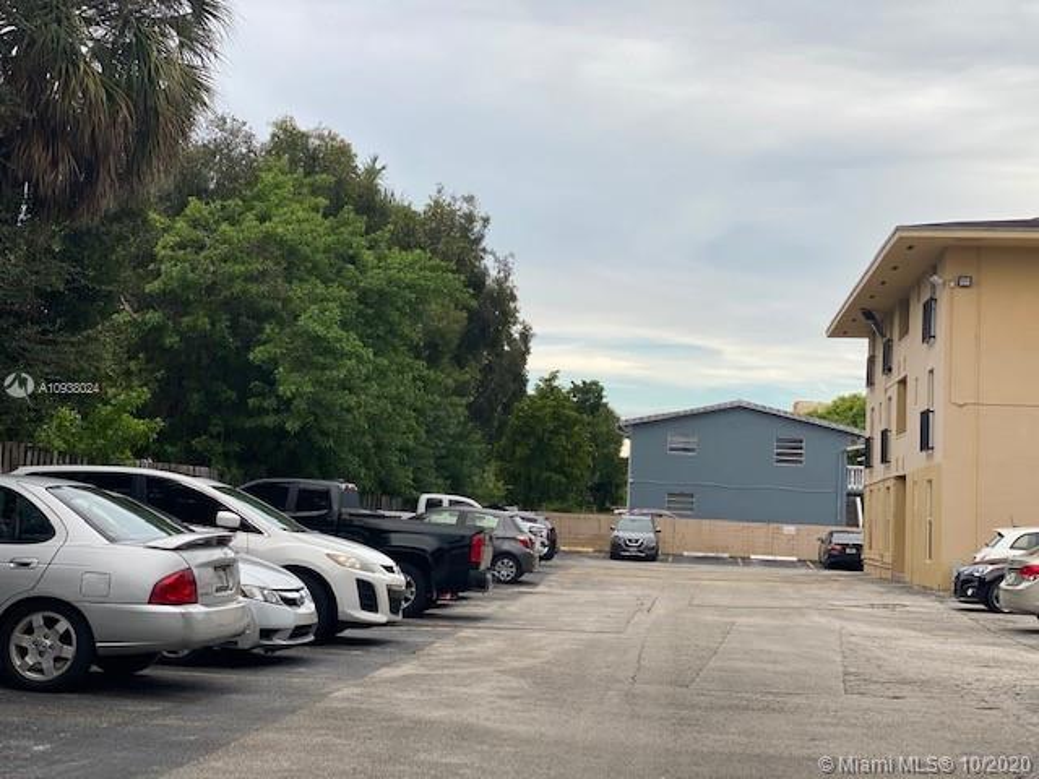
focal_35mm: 52
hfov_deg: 36.8
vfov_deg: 28.0
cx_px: 520
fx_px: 1561
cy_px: 390
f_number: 2
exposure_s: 1/291
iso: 20
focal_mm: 6
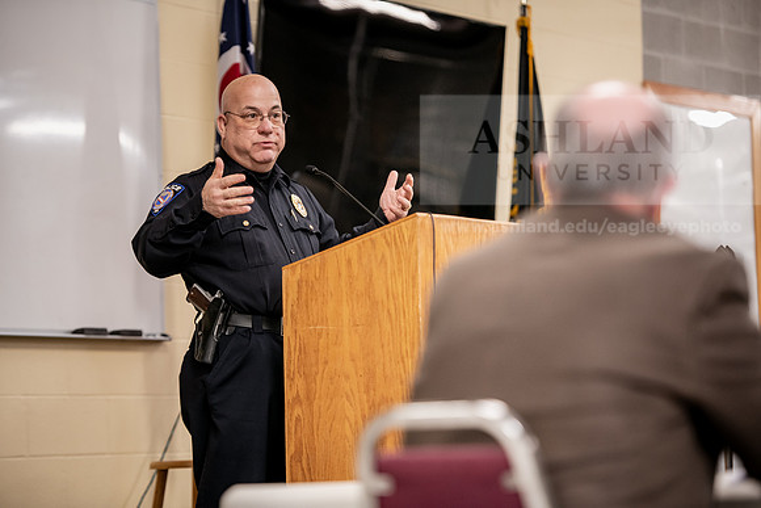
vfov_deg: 10.2
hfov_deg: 15.2
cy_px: 254
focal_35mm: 135
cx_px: 380
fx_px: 2854
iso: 1600
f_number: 2.8
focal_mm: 135
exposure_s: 1/200
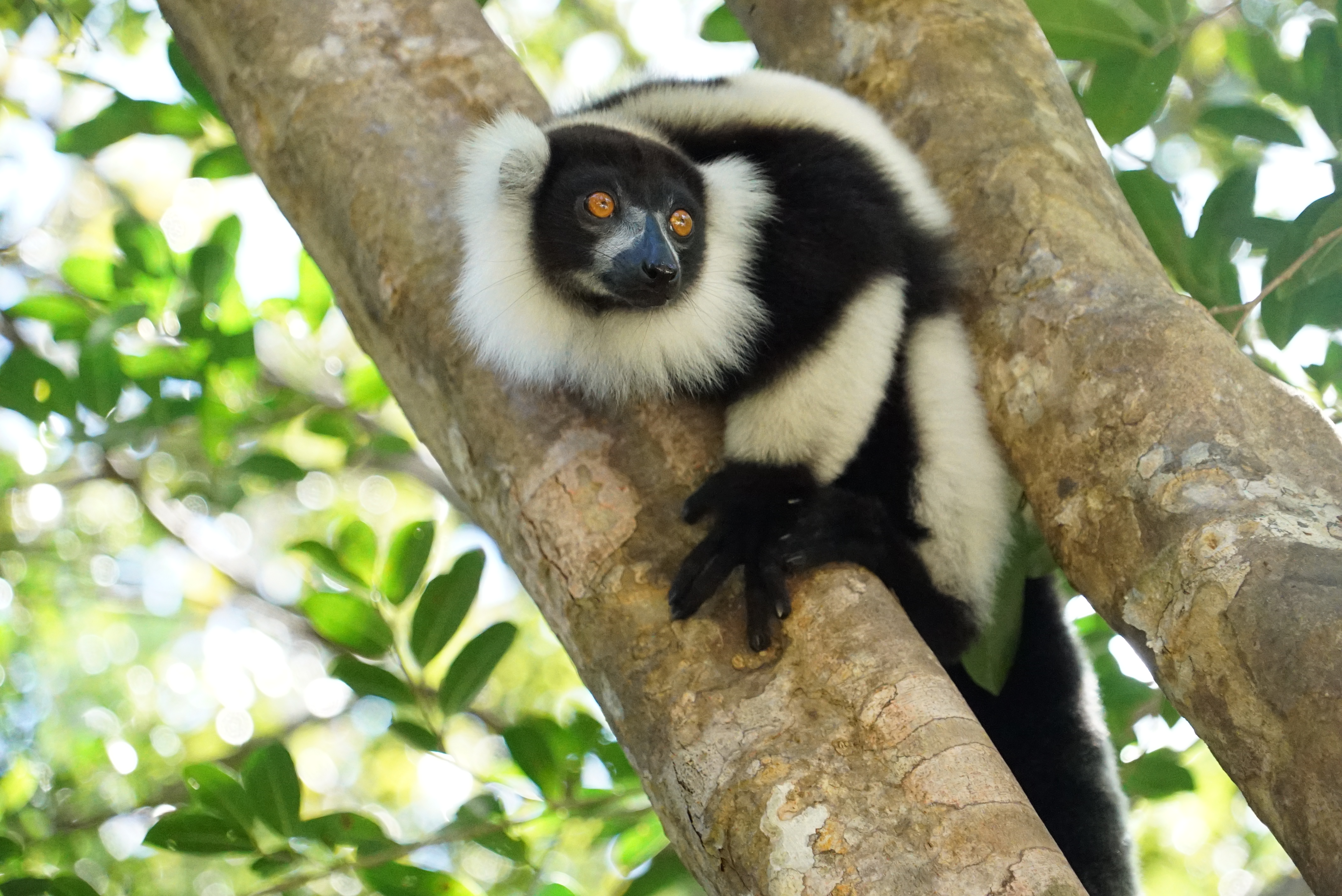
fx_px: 6751
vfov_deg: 7.6
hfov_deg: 11.4
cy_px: 448
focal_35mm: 181
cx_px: 671
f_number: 7.1
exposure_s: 1/2000
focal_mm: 181
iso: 16000
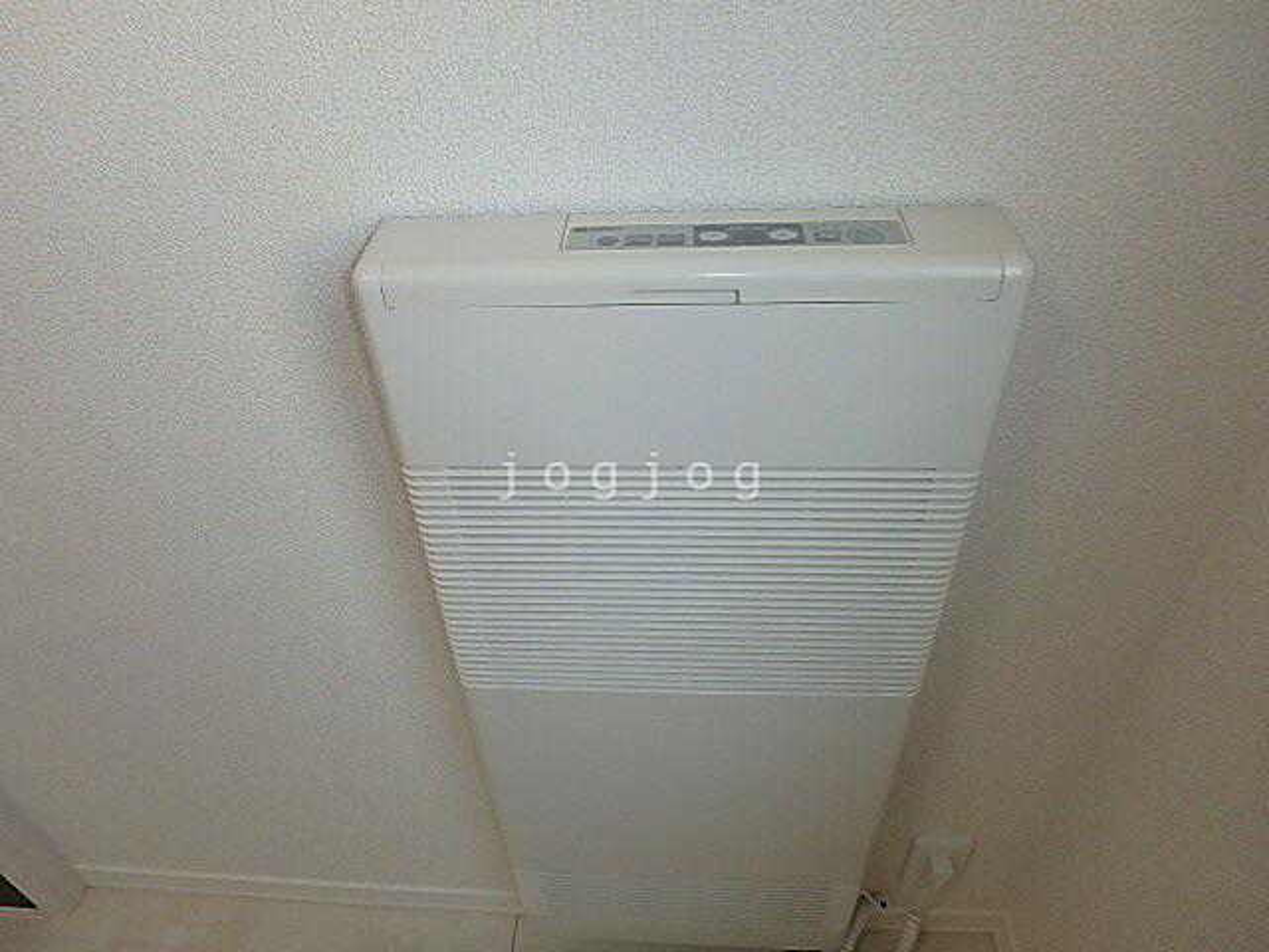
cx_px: 634
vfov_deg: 63.4
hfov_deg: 79.0
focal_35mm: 21
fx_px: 770
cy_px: 476
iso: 125
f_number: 3.5
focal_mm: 3.7
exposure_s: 1/80
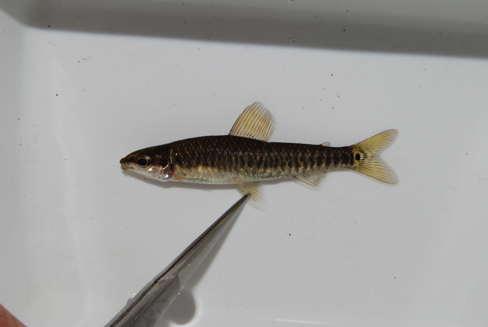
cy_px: 164
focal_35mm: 82
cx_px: 244
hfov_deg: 24.6
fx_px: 1120
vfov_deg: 16.6
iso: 100
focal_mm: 55
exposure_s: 1/100
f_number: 20
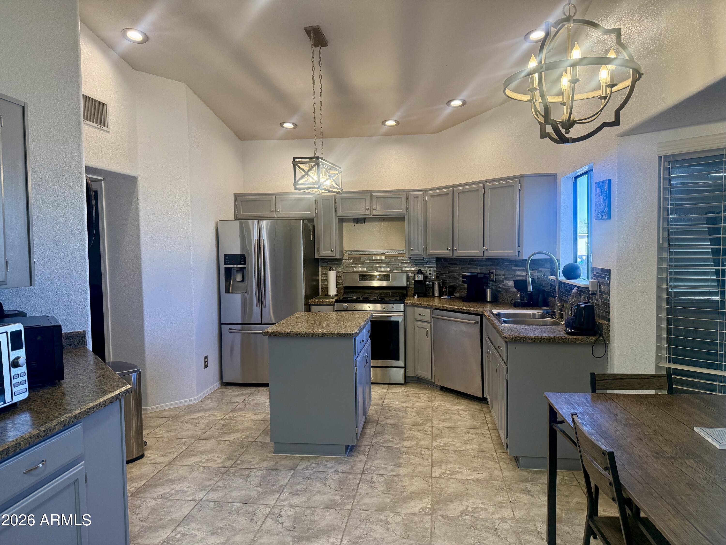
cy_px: 272
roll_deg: +0.4
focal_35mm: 24
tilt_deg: -3.5
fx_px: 503
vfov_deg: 56.8
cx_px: 363
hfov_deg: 71.6
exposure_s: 1/170
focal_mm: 6.76
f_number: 1.78
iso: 200
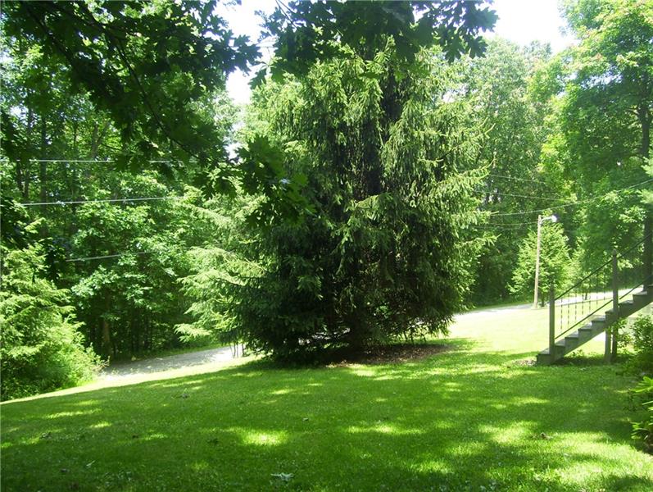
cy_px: 246
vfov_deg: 39.7
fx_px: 680
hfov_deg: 51.3
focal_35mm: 36
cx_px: 326
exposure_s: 1/125
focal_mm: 6
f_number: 2.7
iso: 80
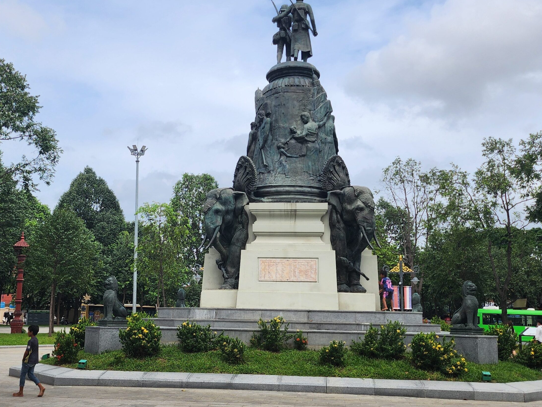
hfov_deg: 63.3
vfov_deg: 49.7
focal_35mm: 28
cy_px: 195
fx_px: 438
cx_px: 297
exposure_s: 1/2686
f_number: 1.8
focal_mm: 5
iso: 50
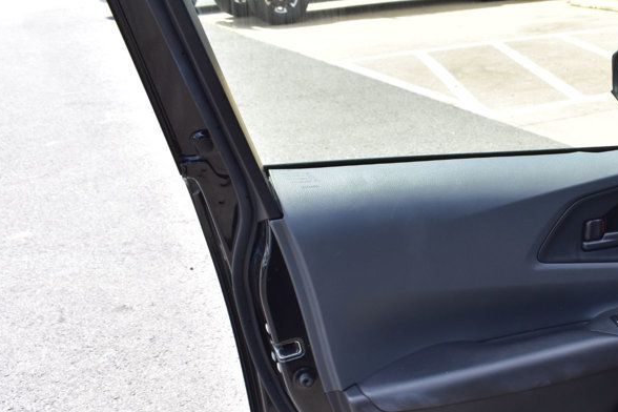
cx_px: 532
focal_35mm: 47
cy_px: 308
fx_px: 807
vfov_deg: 28.2
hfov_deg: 39.5
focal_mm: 18
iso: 400
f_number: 10
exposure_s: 1/200
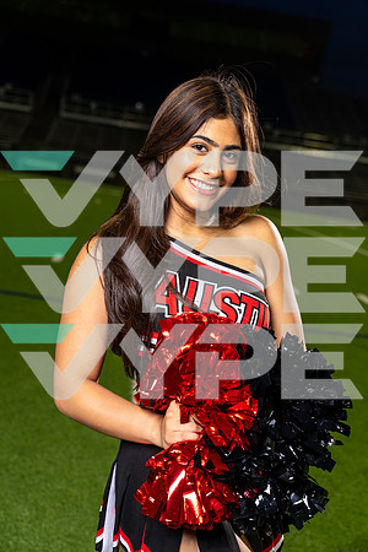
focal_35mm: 56
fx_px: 859
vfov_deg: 35.6
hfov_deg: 24.2
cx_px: 184
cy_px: 276
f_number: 4.5
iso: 640
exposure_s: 1/250
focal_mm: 56
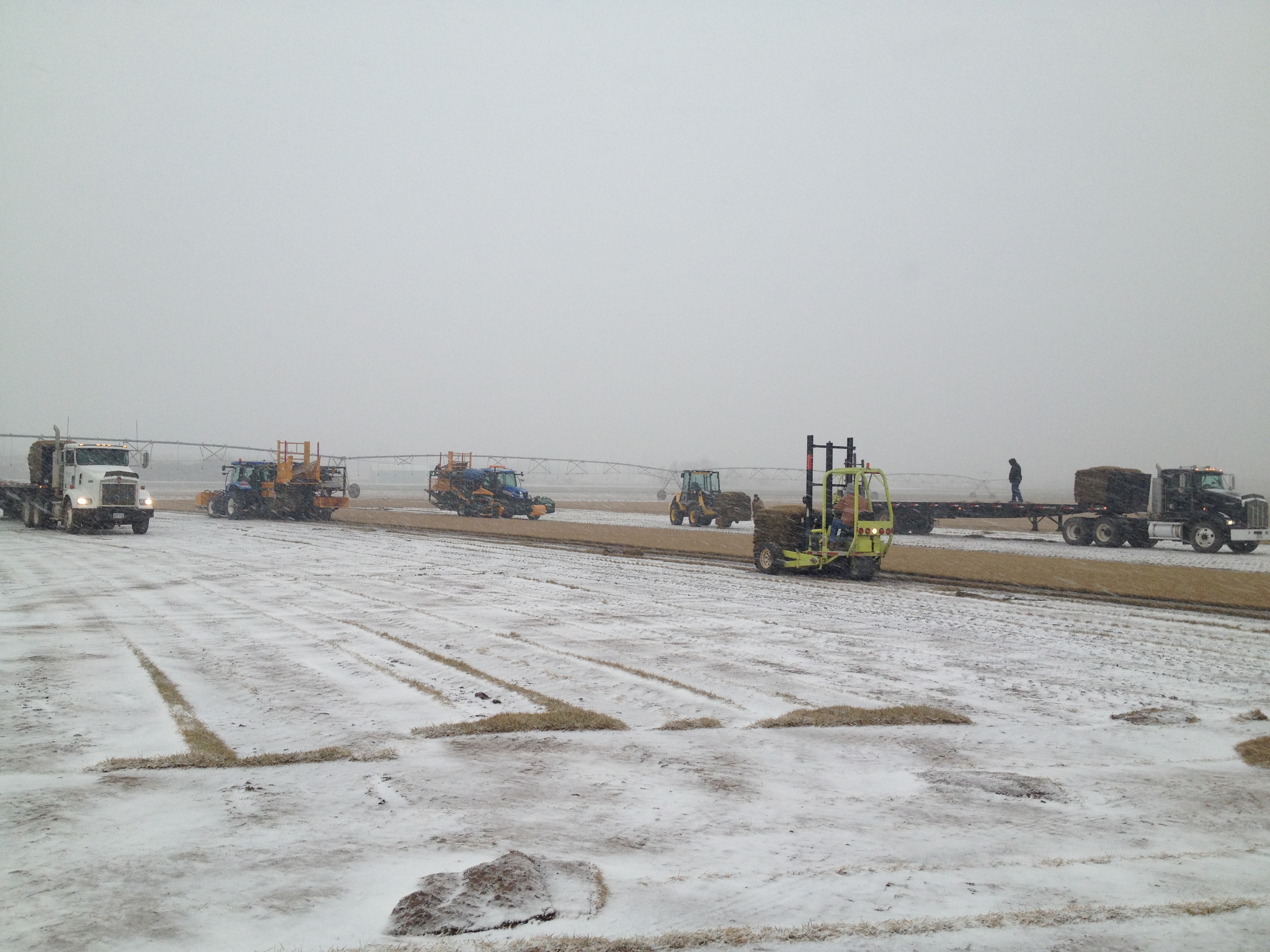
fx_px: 1284
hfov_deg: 52.6
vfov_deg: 40.7
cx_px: 635
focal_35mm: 35
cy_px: 476
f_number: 2.4
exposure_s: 1/187
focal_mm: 4.28
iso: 50
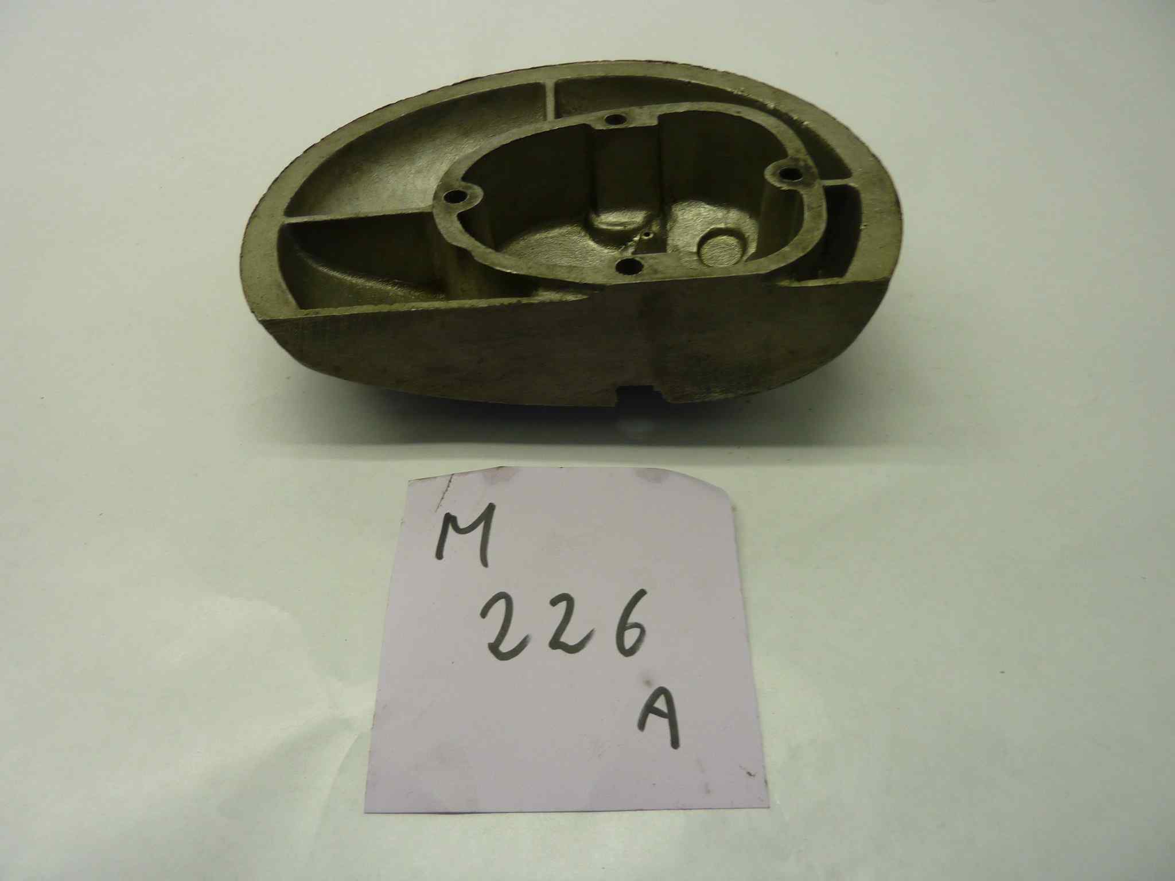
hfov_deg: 69.4
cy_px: 440
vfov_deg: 54.9
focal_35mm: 25
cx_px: 588
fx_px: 849
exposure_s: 1/40
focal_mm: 4.1
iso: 80
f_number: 3.3
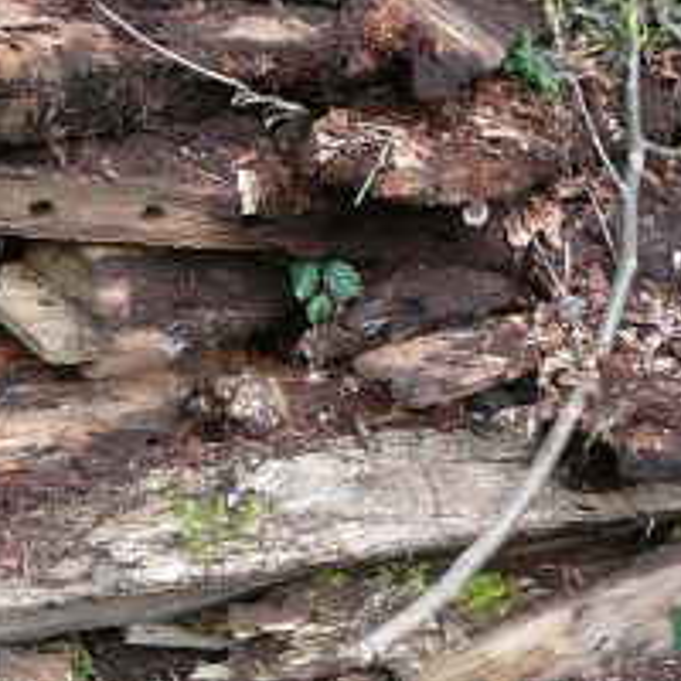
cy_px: 215
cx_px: -344
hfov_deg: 16.1
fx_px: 2203
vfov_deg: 17.5
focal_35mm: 99
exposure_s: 1/60
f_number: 2.8
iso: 80
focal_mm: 5.2
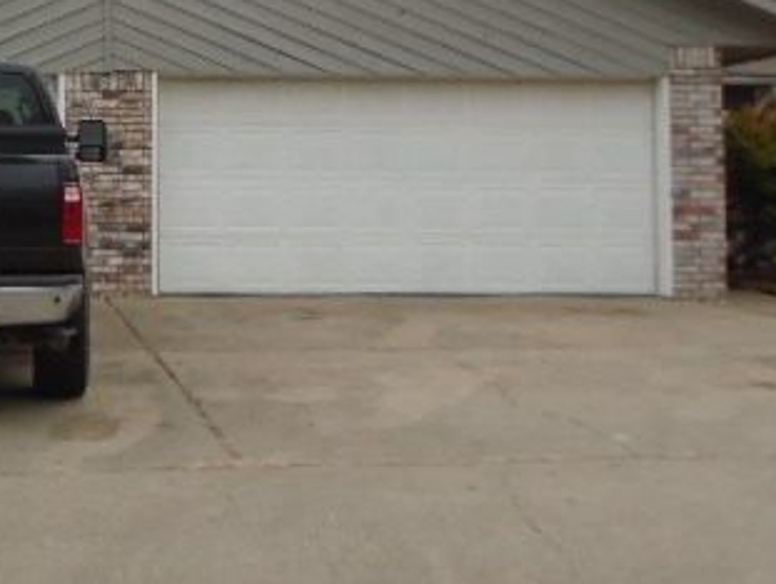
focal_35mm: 74
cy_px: 87
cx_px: 82
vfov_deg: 19.7
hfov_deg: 25.5
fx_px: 1661
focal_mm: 6.4
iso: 160
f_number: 3.8
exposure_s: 1/250
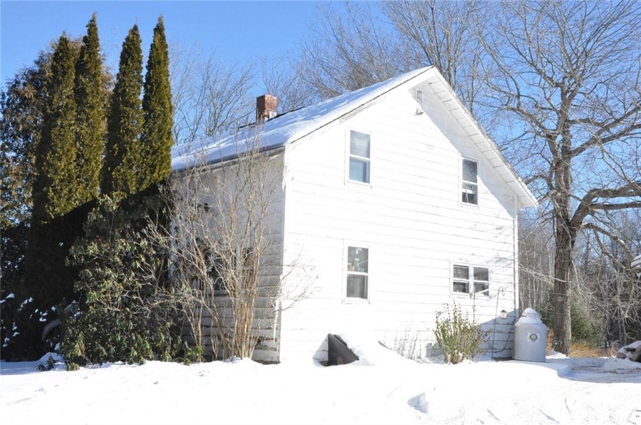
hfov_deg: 46.5
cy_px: 212
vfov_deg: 31.8
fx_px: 747
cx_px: 320
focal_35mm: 42
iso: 2000
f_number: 14
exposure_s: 1/800
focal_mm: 28
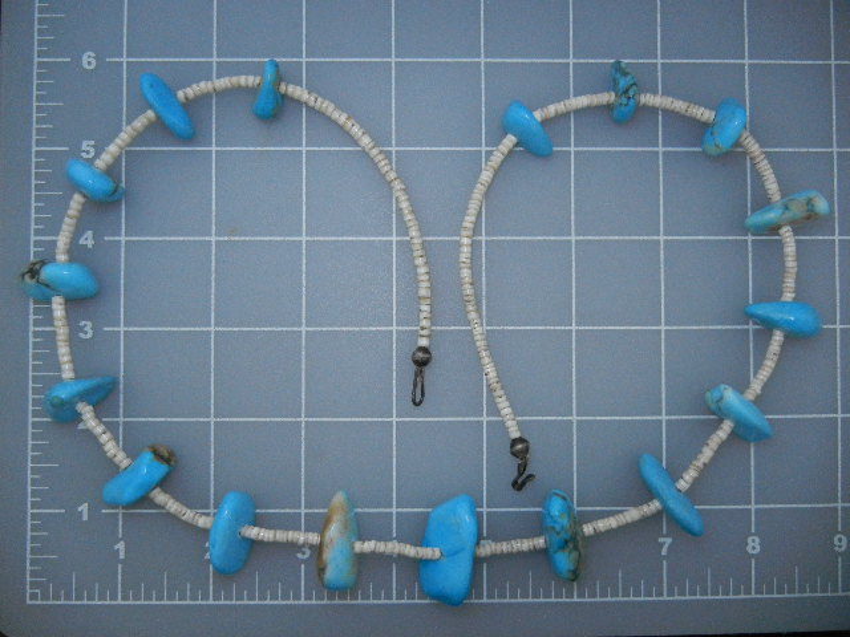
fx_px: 737
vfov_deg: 46.8
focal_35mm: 30
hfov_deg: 60.0
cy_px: 318
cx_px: 425
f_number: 7
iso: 798
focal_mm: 5.4
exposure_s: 1/30
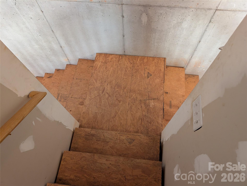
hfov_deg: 71.5
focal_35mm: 24
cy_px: 93
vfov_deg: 56.9
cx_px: 124
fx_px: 171
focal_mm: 6.9
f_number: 1.68
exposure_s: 1/60
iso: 595
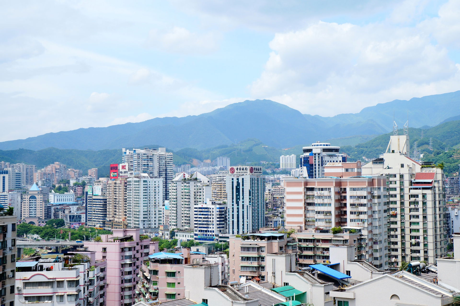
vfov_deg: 21.5
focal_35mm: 63
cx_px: 230
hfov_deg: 31.9
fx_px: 804
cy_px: 153
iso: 200
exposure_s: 1/400
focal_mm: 42
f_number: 9
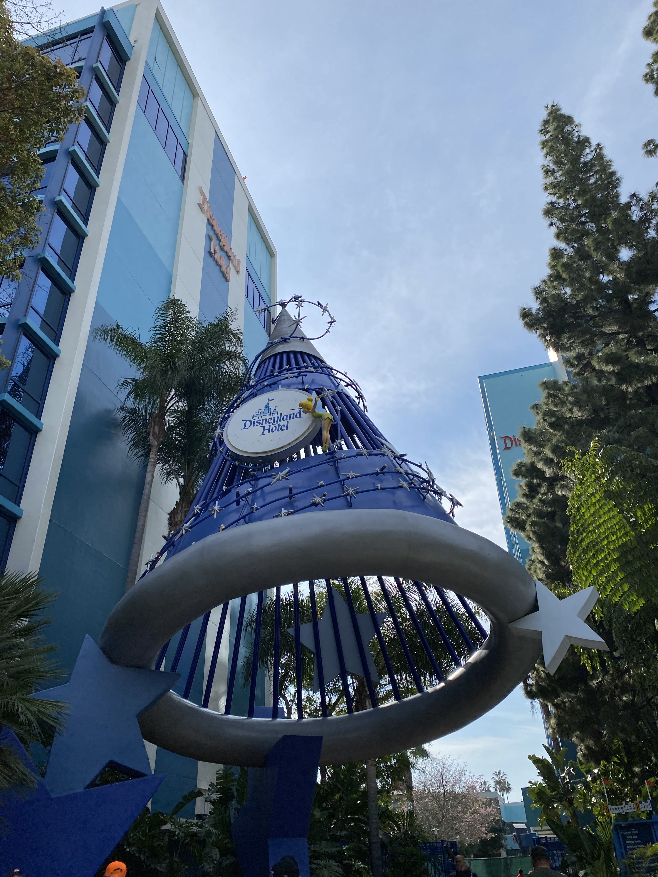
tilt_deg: +33.7
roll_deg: +2.2
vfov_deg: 67.3
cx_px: 329
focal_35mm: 26
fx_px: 659
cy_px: 438
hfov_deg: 53.1
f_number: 1.8
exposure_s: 1/4444
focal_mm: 4.25
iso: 32
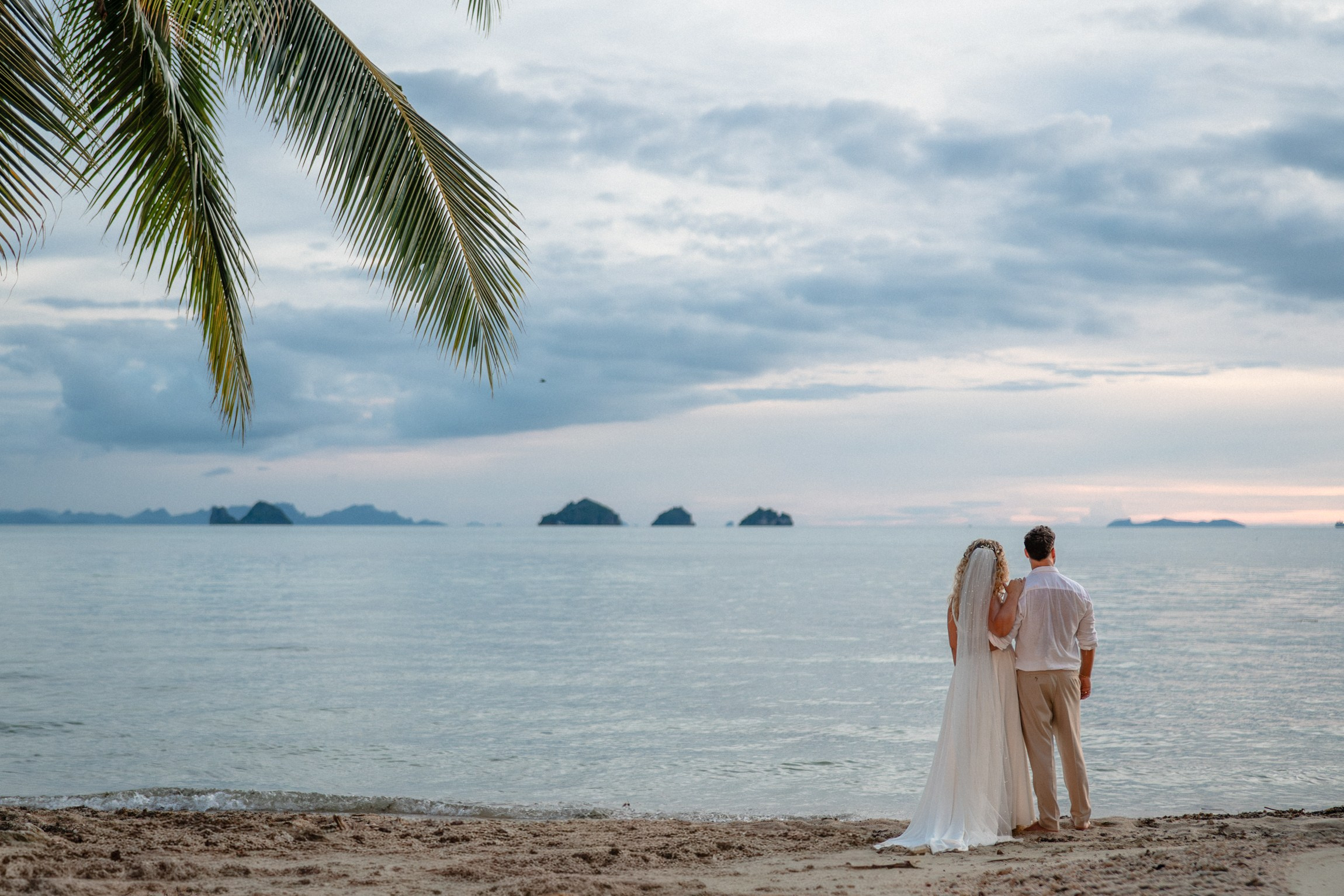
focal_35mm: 51
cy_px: 448
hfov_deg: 38.9
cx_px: 672
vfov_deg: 26.5
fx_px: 1902
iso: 1600
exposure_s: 1/400
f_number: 2
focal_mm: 50
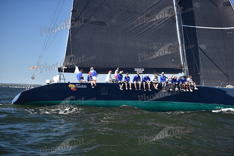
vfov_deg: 19.5
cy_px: 78
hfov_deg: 28.8
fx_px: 455
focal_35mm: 70
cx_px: 117
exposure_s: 1/1000
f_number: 2.8
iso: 200
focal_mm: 70
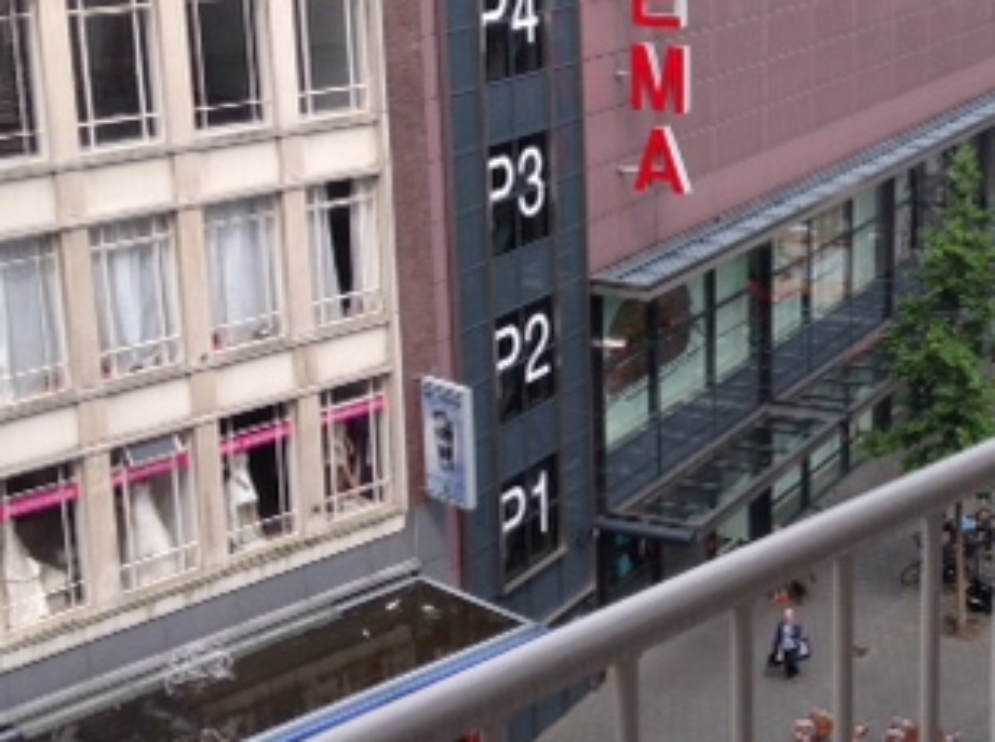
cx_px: 895
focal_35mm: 73
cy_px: 321
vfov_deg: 20.1
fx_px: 2094
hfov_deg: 25.9
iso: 50
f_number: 2.4
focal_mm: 4.28
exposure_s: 1/944
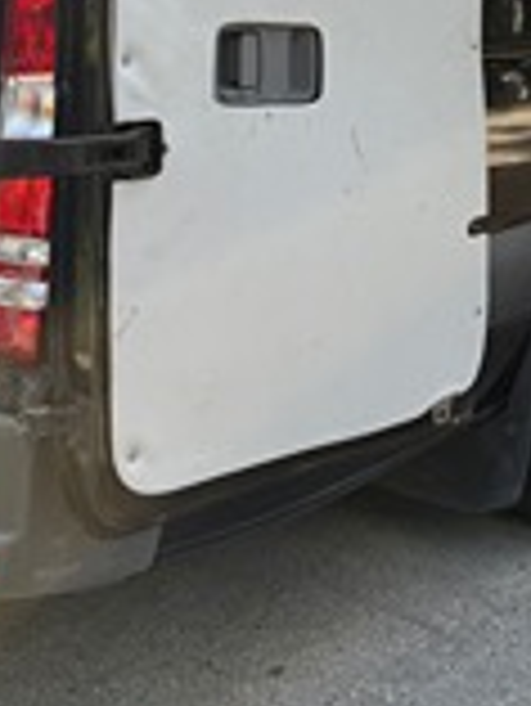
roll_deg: -3.3
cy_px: -63
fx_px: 1246
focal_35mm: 61
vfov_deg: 28.8
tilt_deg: +0.4
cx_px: 468
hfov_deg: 23.5
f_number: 1.78
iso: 100
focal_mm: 6.76
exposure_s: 1/1770
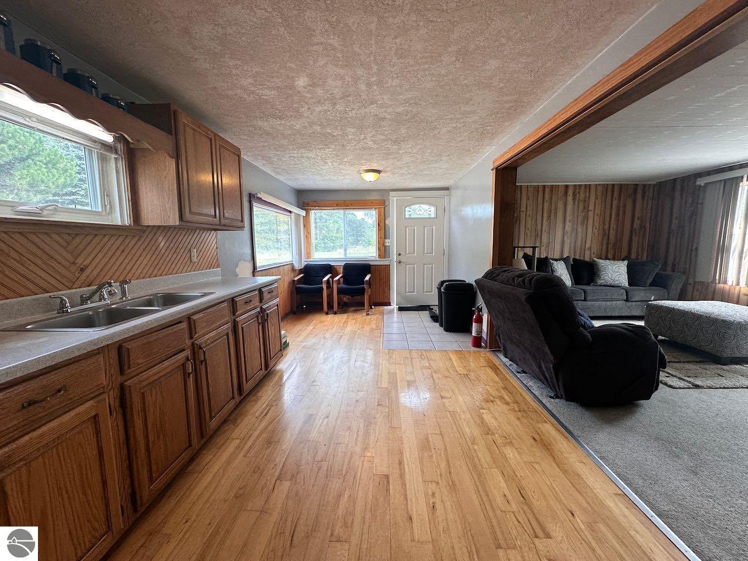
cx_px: 374
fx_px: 303
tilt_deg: -6.2
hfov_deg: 102.1
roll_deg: +0.5
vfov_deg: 85.7
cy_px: 280
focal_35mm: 14
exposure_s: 1/120
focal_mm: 2.22
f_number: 2.2
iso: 100
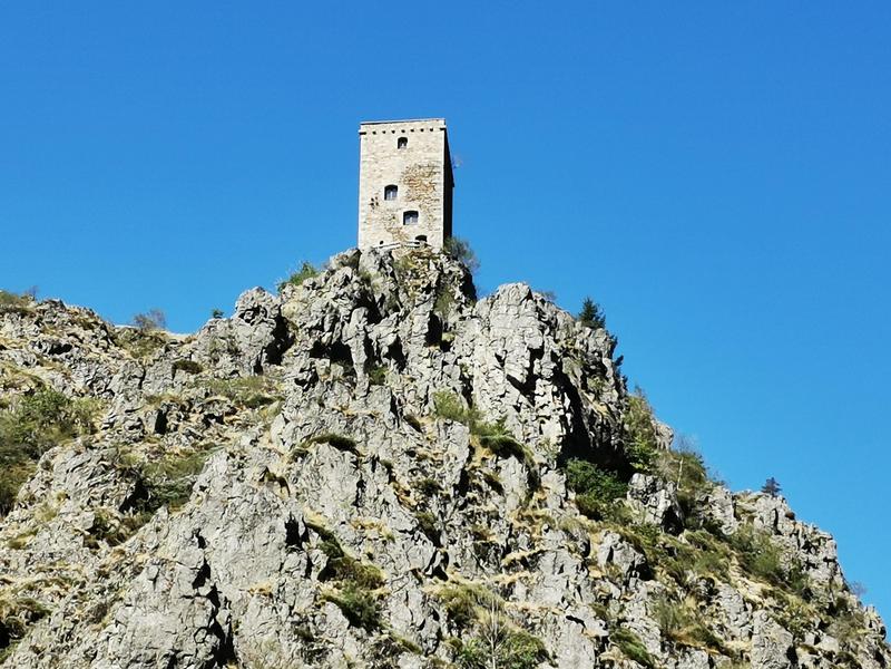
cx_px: 446
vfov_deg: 12.8
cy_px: 334
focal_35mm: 116
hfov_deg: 17.0
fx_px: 2986
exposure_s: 1/2212
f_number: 1.6
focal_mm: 5.56
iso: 50
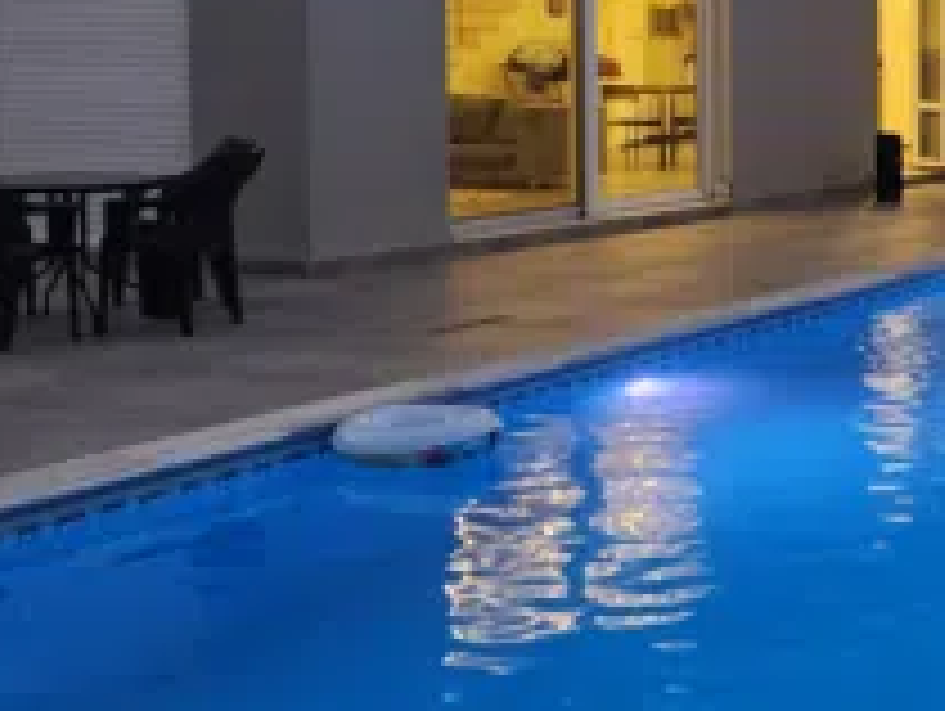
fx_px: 1913
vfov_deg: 20.8
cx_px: 1130
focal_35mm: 70
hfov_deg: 25.0
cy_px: 153
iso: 320
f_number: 1.8
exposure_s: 1/100
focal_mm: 6.4
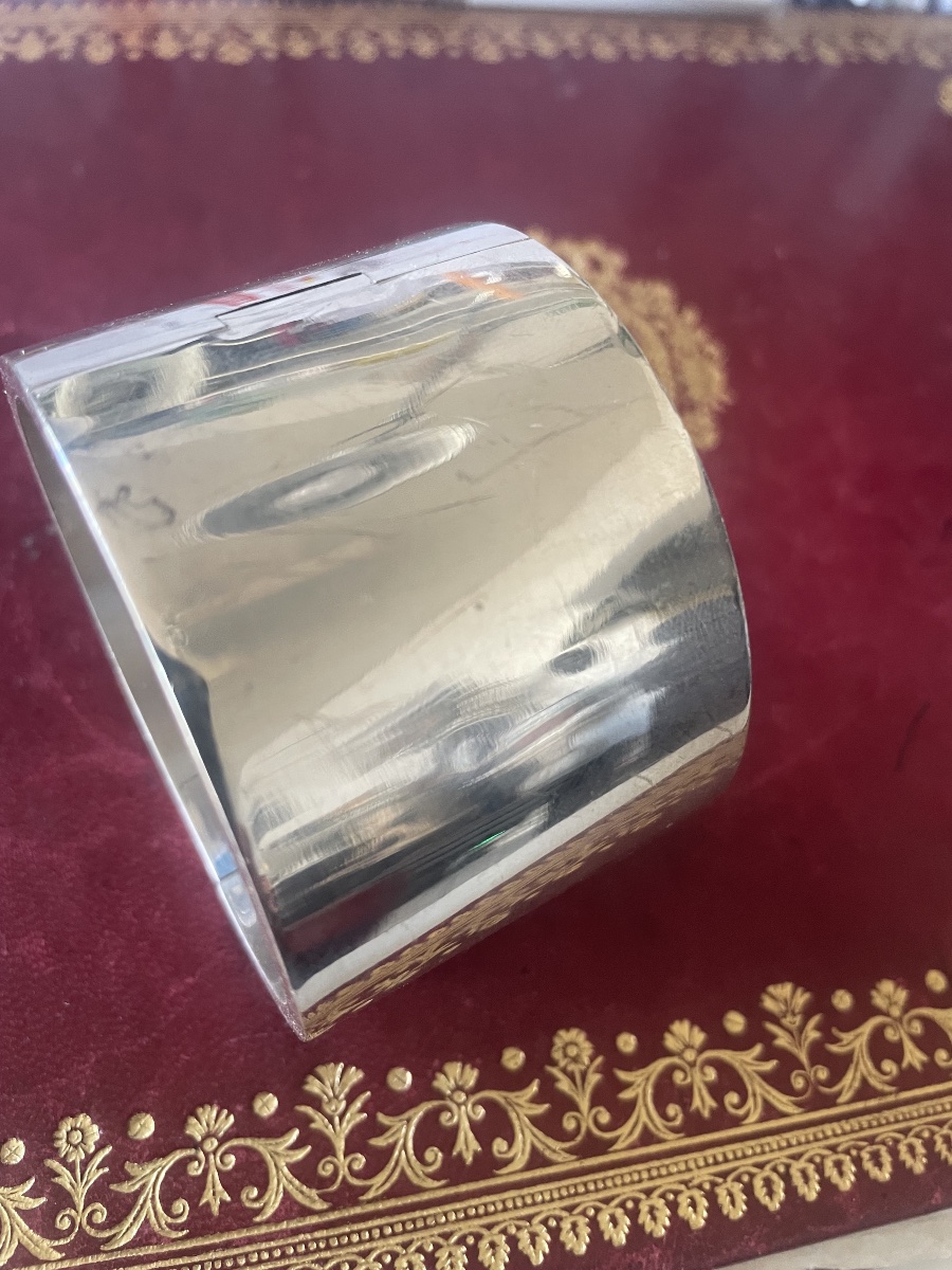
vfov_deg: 67.3
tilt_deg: -60.4
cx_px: 476
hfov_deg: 53.1
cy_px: 635
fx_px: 953
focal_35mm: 26
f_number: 1.6
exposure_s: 1/60
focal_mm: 4.2
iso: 200
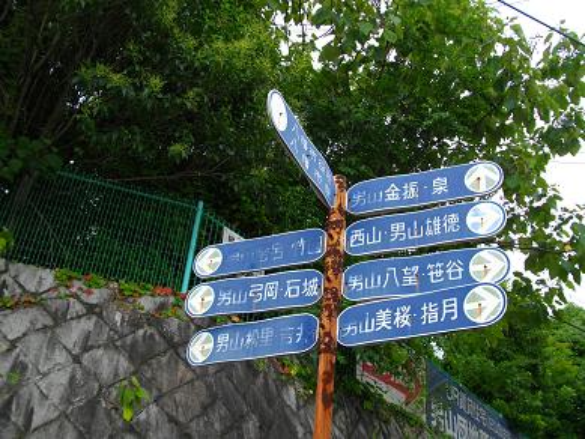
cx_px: 292
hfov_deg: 46.8
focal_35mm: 40
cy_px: 220
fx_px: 676
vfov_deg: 36.0
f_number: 3.2
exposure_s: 1/125
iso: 139
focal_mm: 7.1
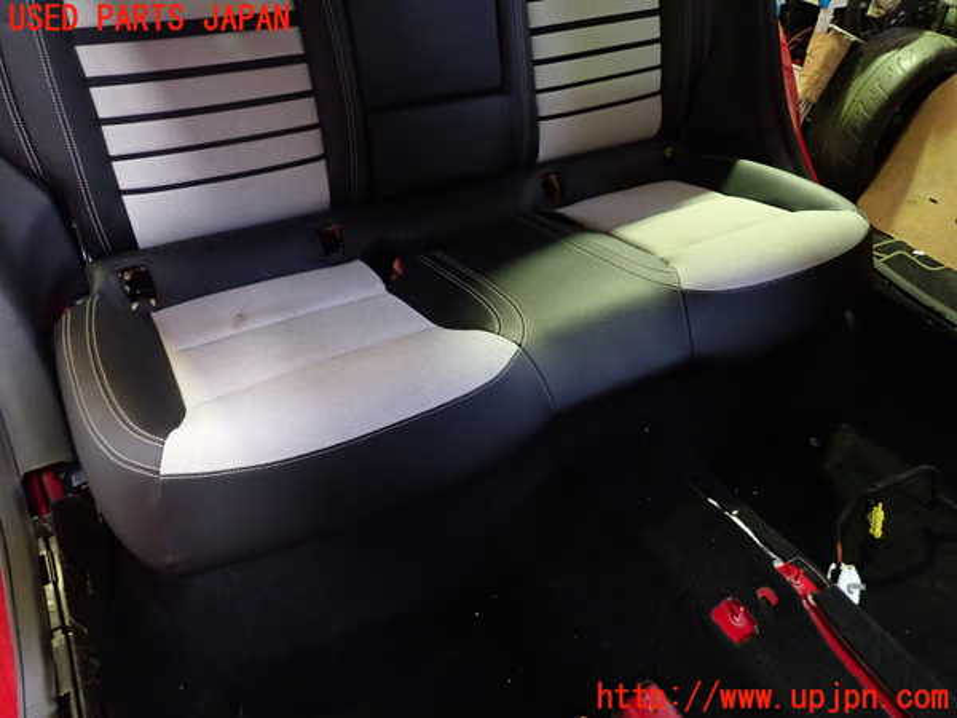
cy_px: 359
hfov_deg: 69.4
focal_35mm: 25
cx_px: 478
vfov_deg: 54.9
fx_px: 691
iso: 800
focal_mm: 4.5
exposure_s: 1/30
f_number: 2
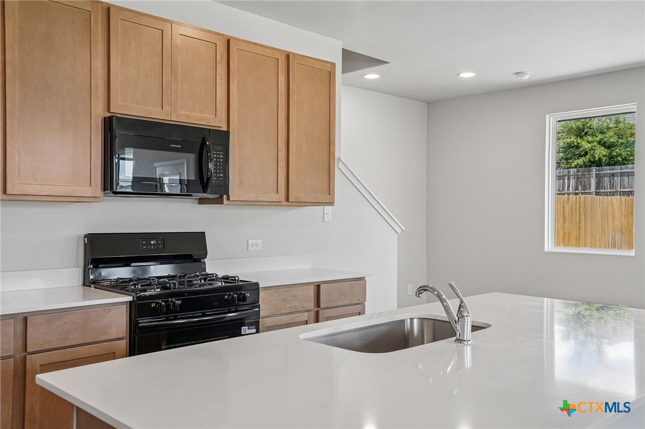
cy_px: 214
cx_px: 322
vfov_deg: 39.9
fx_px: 591
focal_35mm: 33
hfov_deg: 57.2
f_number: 9
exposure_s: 1/30
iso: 400
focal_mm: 33
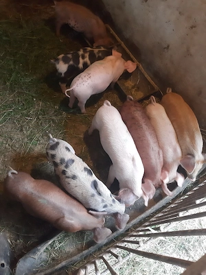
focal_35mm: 27
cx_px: 103
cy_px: 138
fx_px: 215
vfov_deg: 65.4
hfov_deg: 51.3
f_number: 1.7
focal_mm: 3.93
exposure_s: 1/50
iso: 400
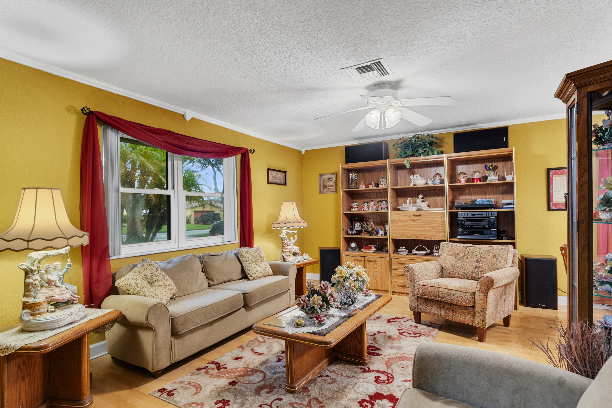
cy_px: 204
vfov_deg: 67.4
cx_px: 306
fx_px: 306
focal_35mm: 18
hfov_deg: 90.0
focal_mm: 12
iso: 320
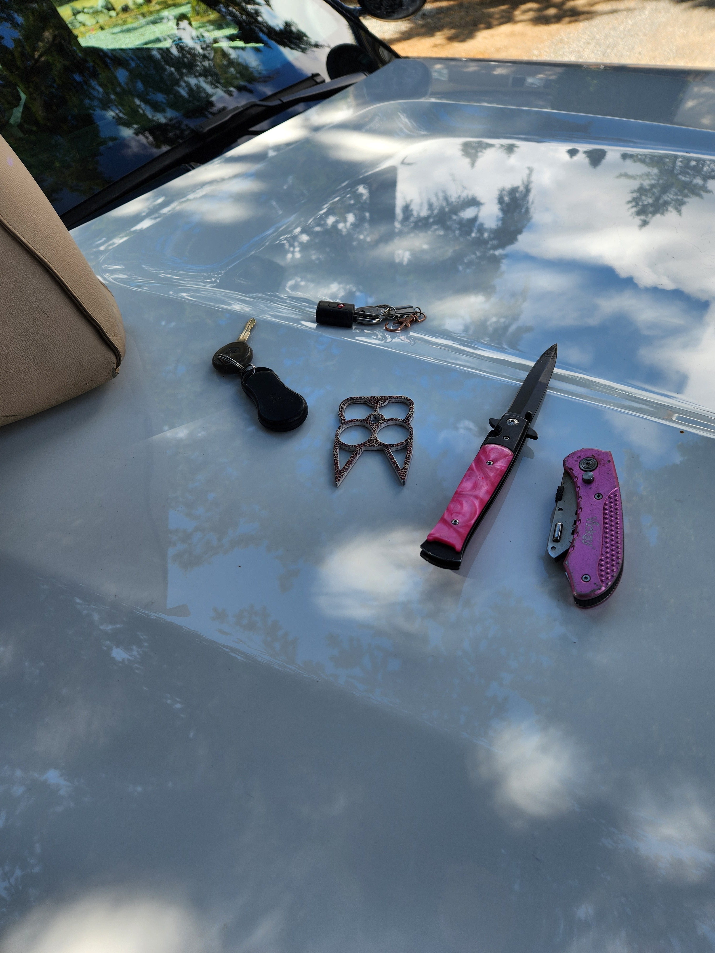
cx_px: 358
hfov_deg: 58.9
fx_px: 633
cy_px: 476
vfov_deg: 73.9
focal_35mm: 23
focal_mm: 5.4
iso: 20
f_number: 1.8
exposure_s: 1/468
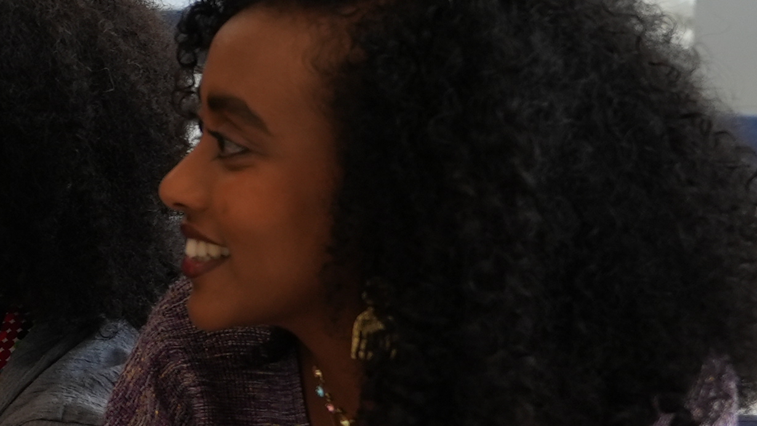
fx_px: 3714
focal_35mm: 185
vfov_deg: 6.6
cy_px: 124
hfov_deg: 10.2
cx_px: -1053
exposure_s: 1/160
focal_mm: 31
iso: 250
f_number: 4
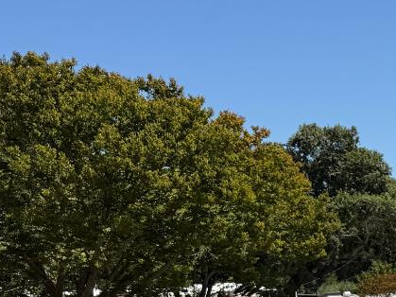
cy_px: 296
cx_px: 626
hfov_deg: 19.3
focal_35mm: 86
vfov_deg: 16.8
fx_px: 984
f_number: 1.78
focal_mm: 6.76
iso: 80
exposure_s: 1/4975
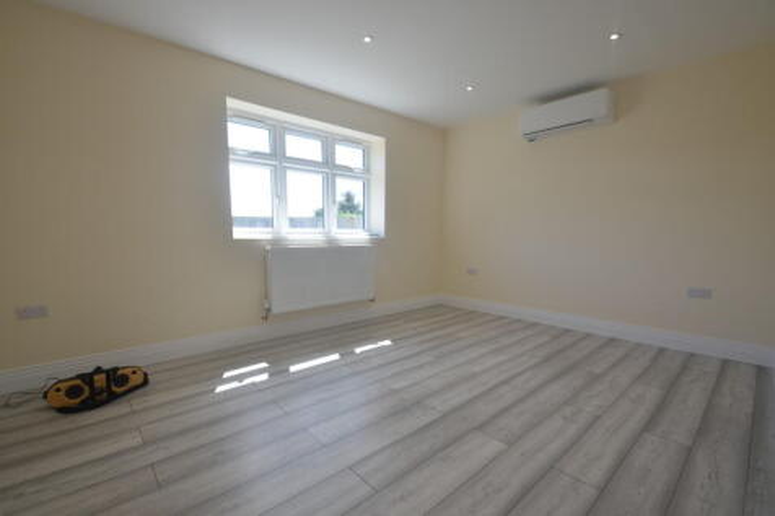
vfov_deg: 77.3
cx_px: 388
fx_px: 323
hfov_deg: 100.4
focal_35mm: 15
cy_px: 258
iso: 200
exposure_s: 1/125
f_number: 5.6
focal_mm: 10
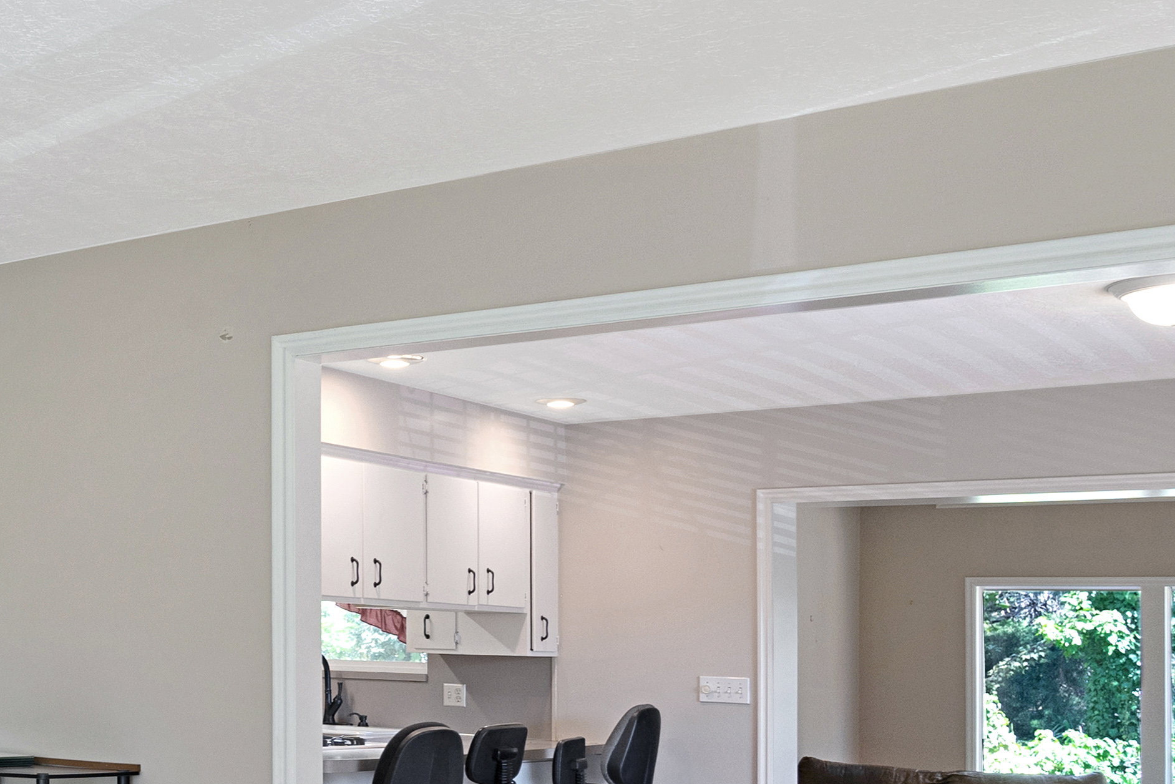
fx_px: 1665
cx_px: -130
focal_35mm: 51
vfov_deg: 25.9
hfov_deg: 33.6
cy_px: 659
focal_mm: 16
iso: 400
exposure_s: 1/2
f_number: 9
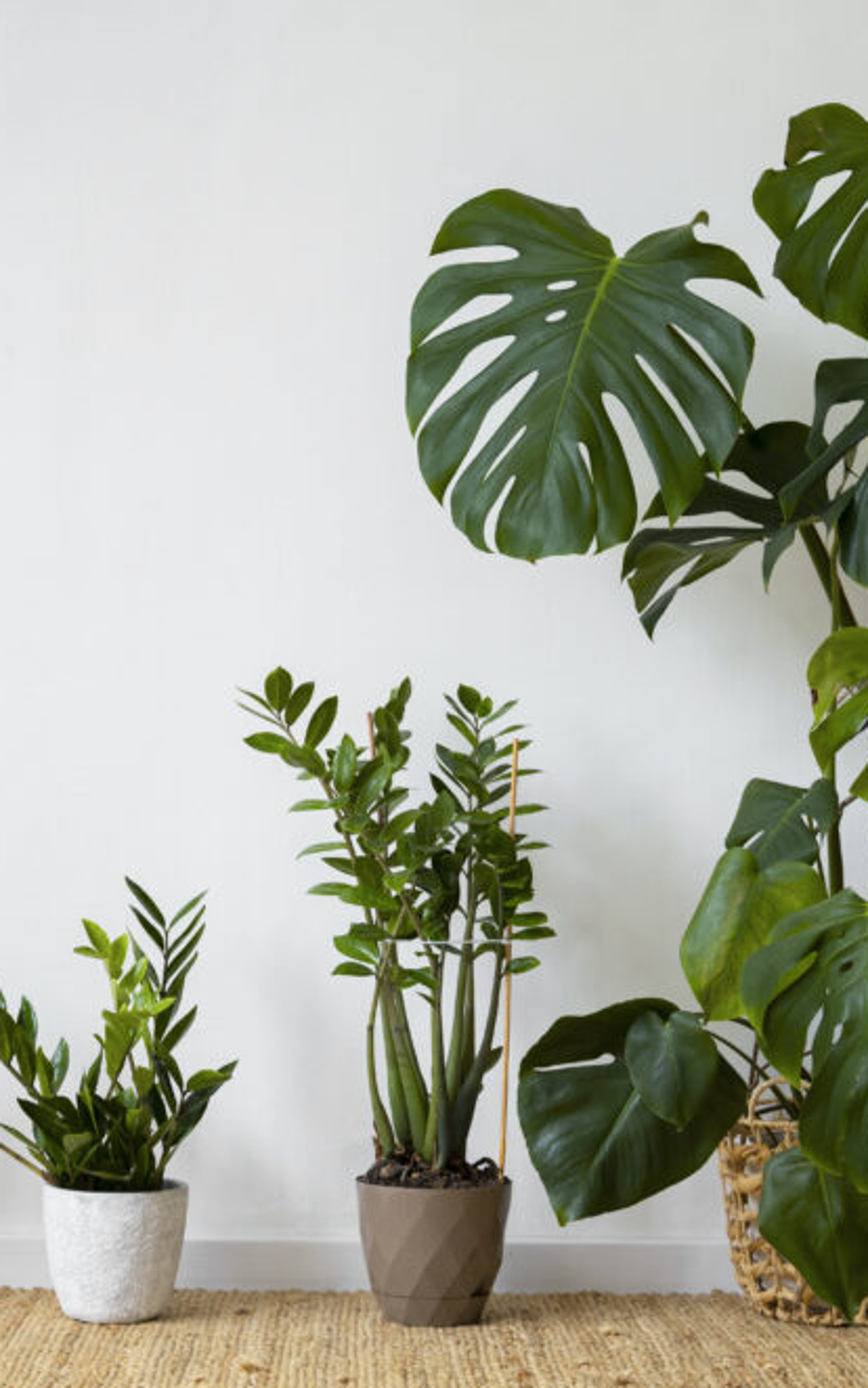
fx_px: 2800
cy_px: 708
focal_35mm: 74
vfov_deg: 27.8
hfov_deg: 17.6
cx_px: 359
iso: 800
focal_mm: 47
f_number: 3.5
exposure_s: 1/160
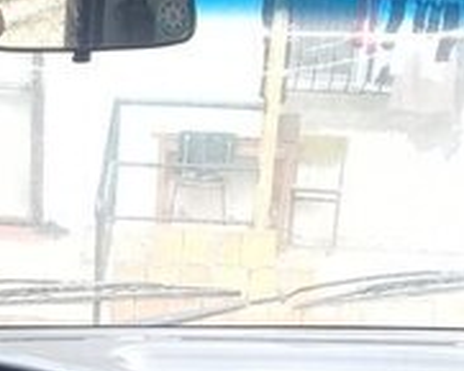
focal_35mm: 83
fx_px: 1140
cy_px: 573
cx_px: 85
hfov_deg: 22.6
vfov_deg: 16.7
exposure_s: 1/100
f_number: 2.2
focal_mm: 3.3
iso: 80
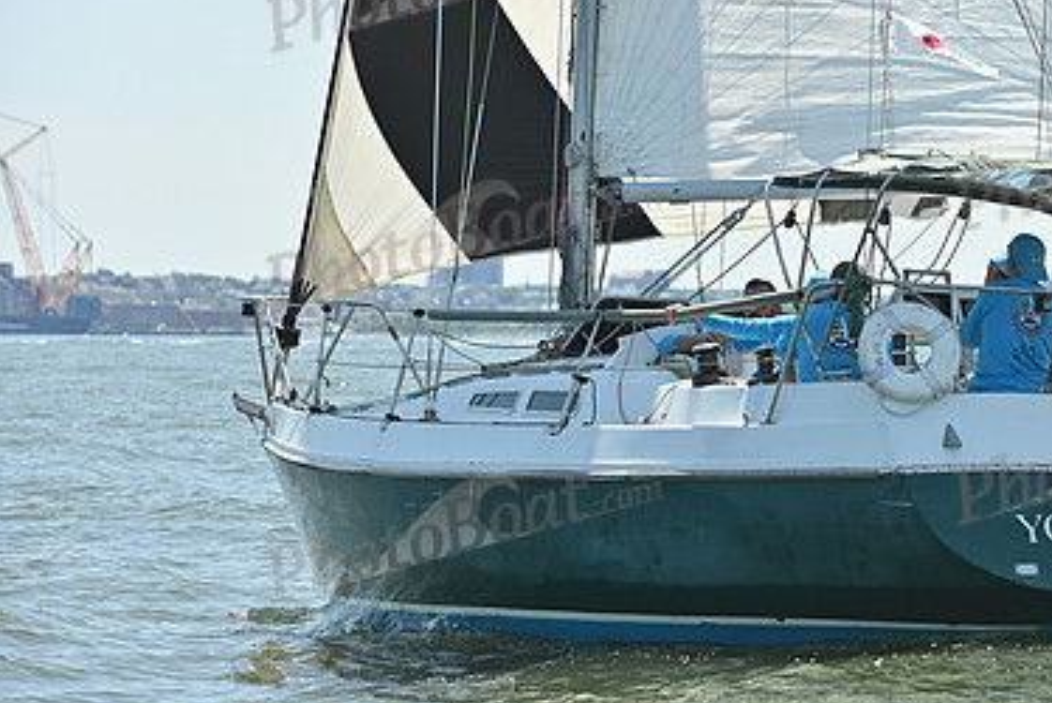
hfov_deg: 9.5
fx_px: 6346
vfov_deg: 6.3
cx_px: 810
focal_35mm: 217
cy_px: 344
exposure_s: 1/1600
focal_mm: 140
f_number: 6.3
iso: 320
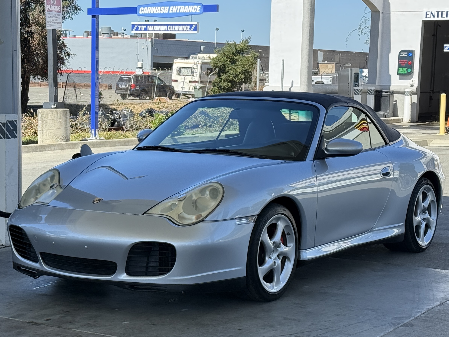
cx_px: 224
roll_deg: -1.5
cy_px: 168
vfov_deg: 30.3
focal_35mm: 48
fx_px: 623
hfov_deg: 39.7
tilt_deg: -8.7
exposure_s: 1/2342
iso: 100
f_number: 1.78
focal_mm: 6.76
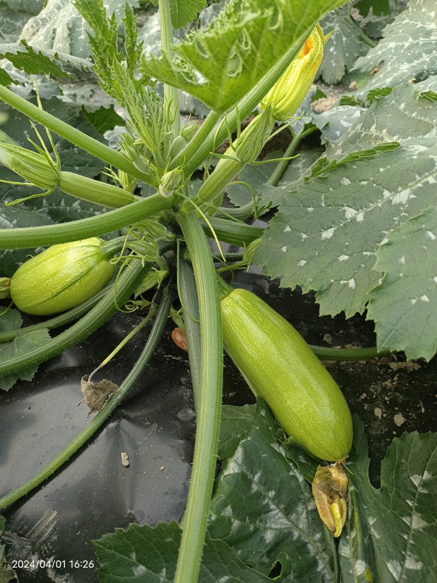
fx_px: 387
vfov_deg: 73.9
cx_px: 218
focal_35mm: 23
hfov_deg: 58.9
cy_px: 292
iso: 204
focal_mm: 5.59
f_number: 1.88
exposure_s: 1/100
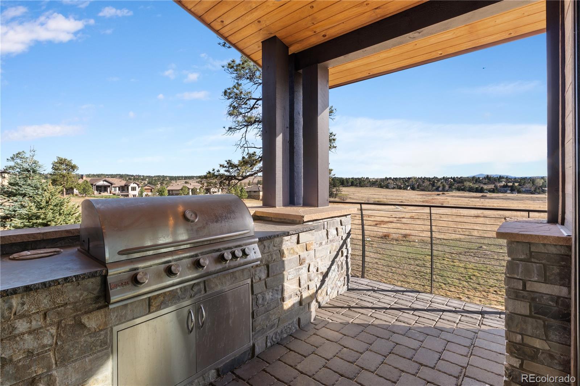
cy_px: 193
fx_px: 266
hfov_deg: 95.0
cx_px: 290
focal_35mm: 16
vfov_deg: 72.0
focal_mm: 11
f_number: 9
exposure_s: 1/20
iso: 100
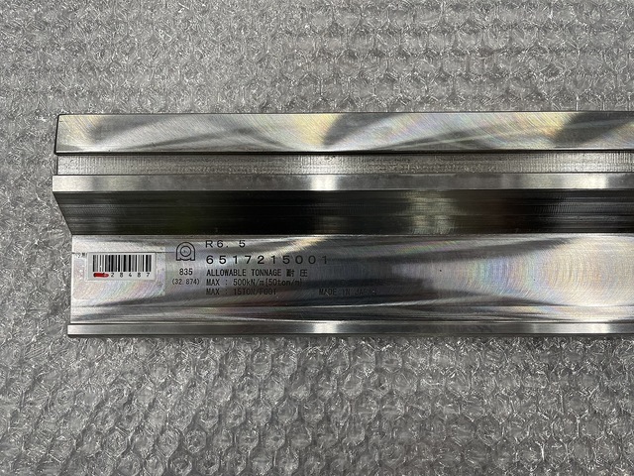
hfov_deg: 67.3
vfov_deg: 53.1
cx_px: 317
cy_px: 238
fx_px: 476
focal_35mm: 26
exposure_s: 1/100
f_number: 1.6
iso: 100
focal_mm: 5.1
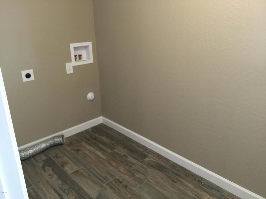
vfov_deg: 48.2
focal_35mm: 29
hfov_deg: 61.7
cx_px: 133
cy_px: 100
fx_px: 223
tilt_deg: -19.4
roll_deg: +1.1
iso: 100
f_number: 2.2
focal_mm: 4.15
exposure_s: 1/15
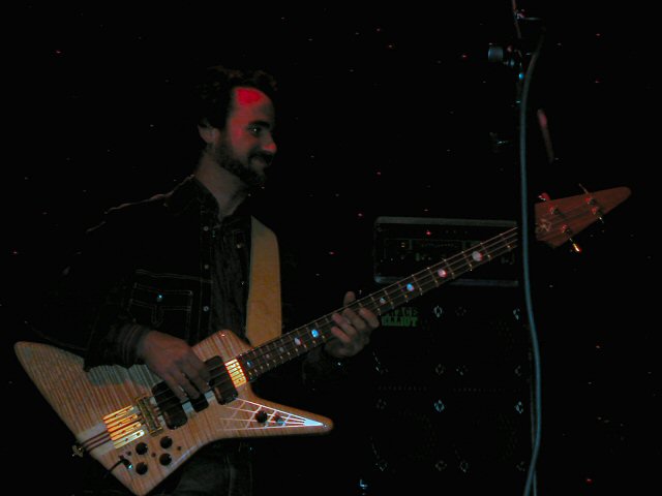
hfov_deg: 20.0
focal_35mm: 98
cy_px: 248
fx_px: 1874
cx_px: 331
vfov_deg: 15.1
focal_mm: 14.9
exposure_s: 1/59.9
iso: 200
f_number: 4.6
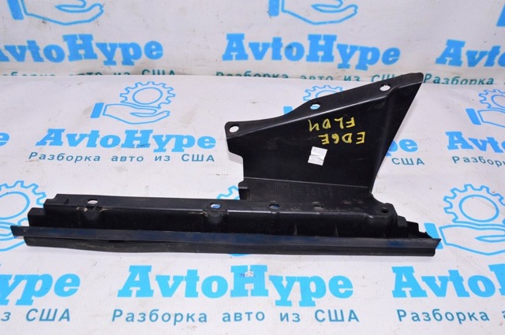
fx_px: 504
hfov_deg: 53.2
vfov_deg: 36.8
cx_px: 252
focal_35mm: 36
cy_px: 168
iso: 1600
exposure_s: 1/200
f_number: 8
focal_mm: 24
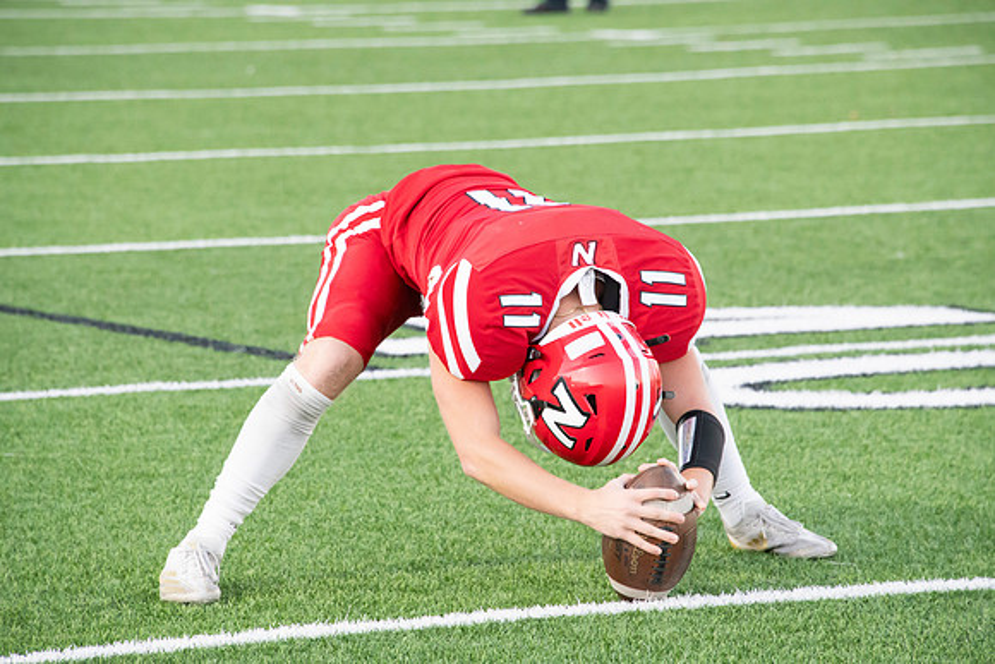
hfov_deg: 6.9
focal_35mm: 300
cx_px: 498
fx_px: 8293
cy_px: 332
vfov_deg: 4.6
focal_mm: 300
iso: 8000
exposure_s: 1/400
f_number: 9
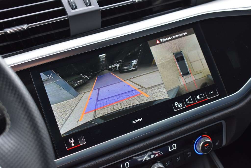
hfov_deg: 33.4
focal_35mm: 60
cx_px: 126
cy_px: 84
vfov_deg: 22.7
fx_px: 419
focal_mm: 40
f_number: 4.8
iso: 720
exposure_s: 1/60
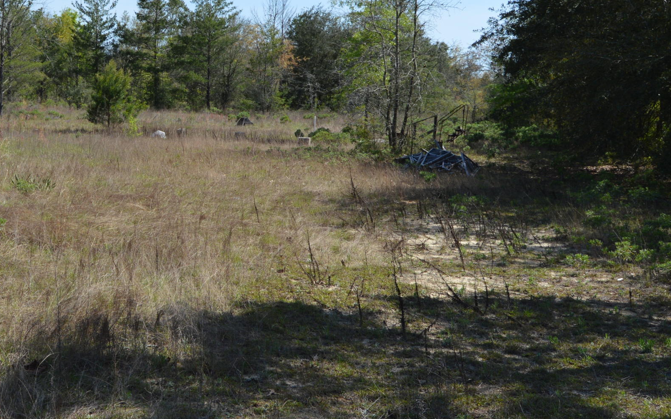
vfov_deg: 24.8
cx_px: 101
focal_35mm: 52
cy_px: 170
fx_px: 951
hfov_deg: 37.0
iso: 100
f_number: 8
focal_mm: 18
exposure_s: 1/250
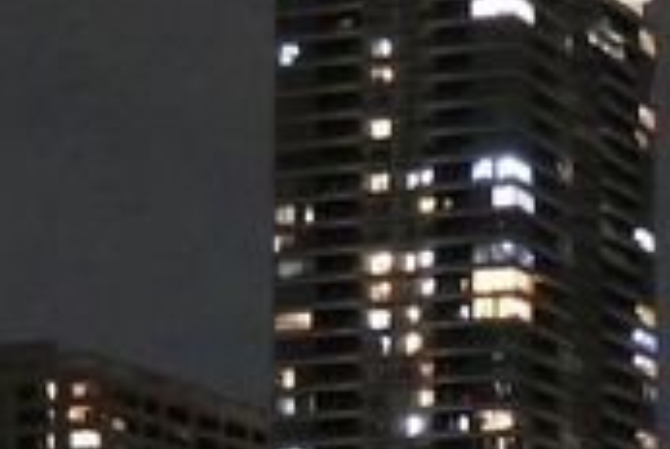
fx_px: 3095
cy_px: 592
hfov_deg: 12.2
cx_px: 678
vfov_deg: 8.2
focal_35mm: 166
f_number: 3.3
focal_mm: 8.8
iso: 3200
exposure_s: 1/13
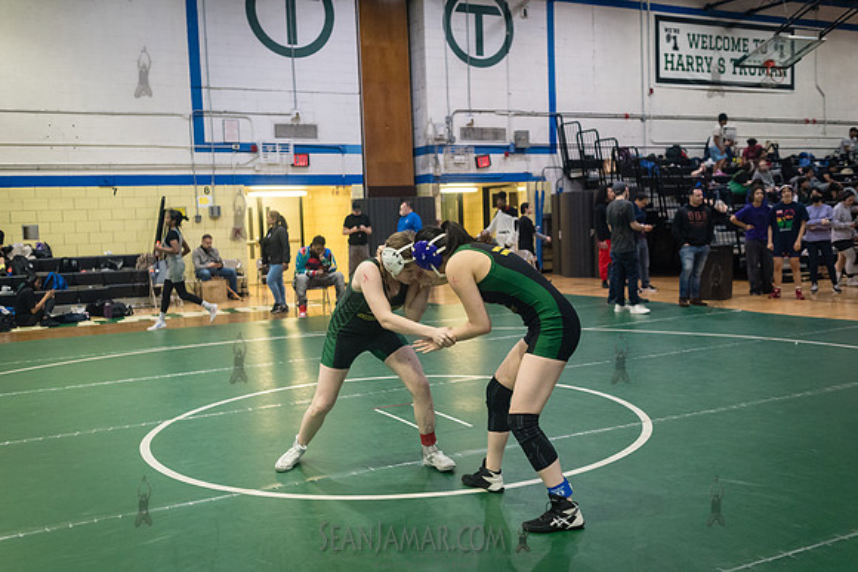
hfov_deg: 54.4
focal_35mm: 35
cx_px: 429
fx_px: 834
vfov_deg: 37.9
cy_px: 286
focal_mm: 35
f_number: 3.2
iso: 5000
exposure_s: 1/400
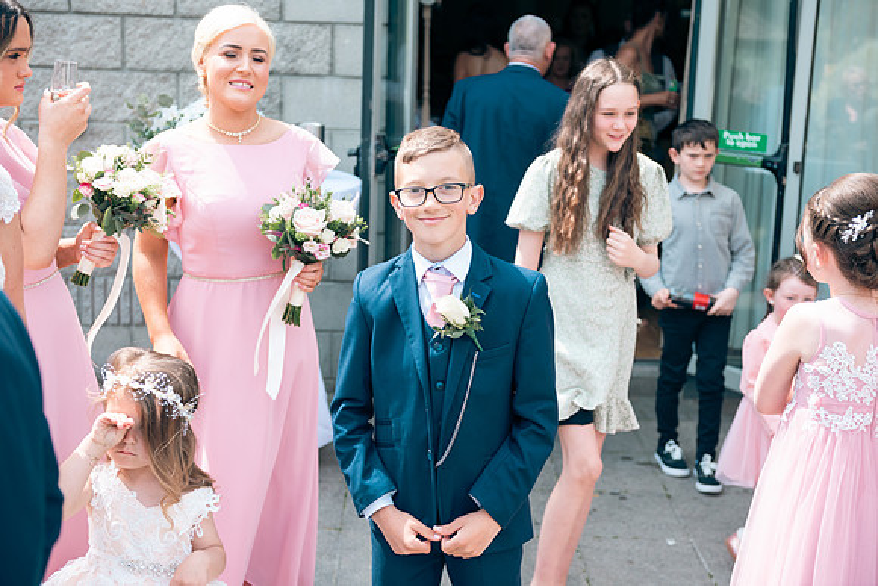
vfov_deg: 28.1
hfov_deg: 41.1
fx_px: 1171
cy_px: 293
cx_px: 439
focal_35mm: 48
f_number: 3.5
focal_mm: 48
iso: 80
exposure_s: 1/250
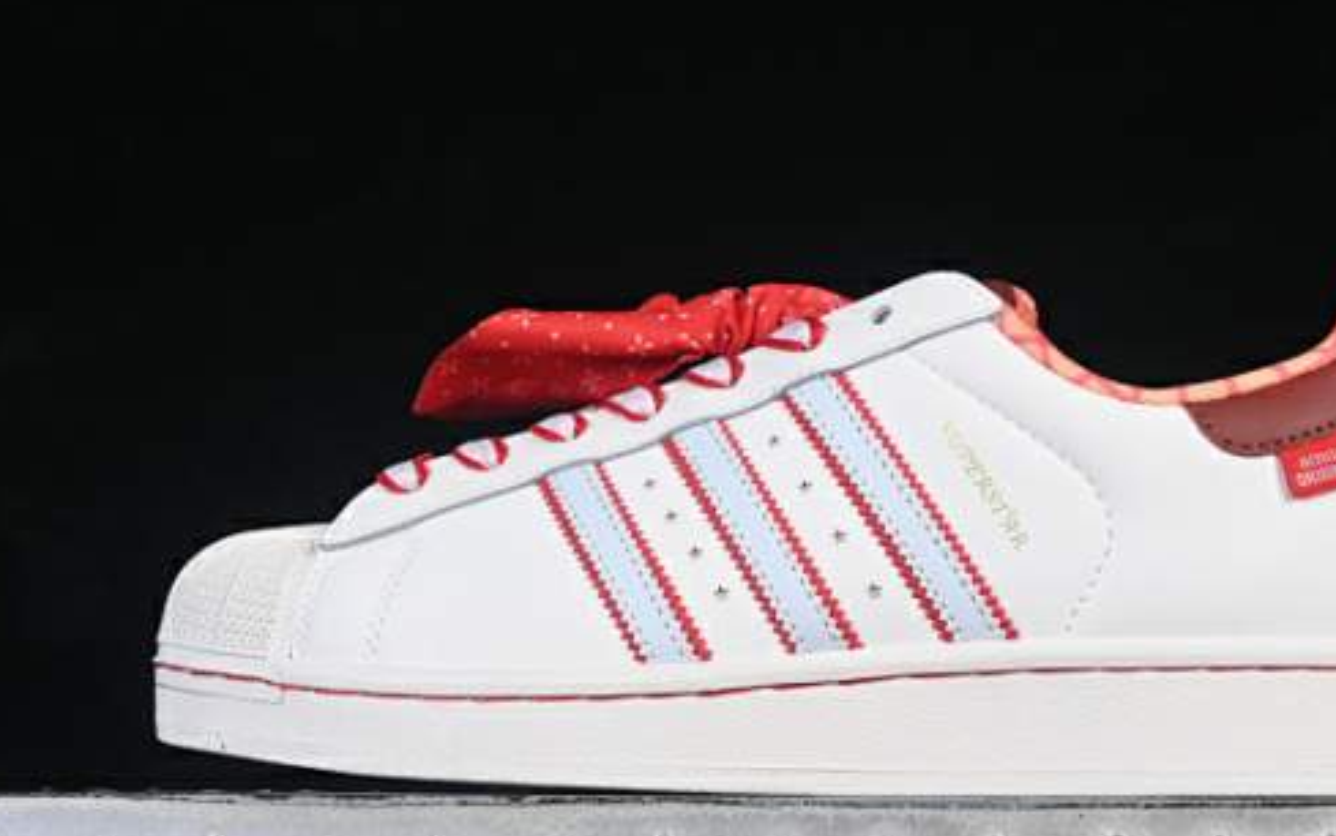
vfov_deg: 11.5
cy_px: 385
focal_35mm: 114
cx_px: 831
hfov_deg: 18.3
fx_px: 4152
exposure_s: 1/80
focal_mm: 50
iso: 160
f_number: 8
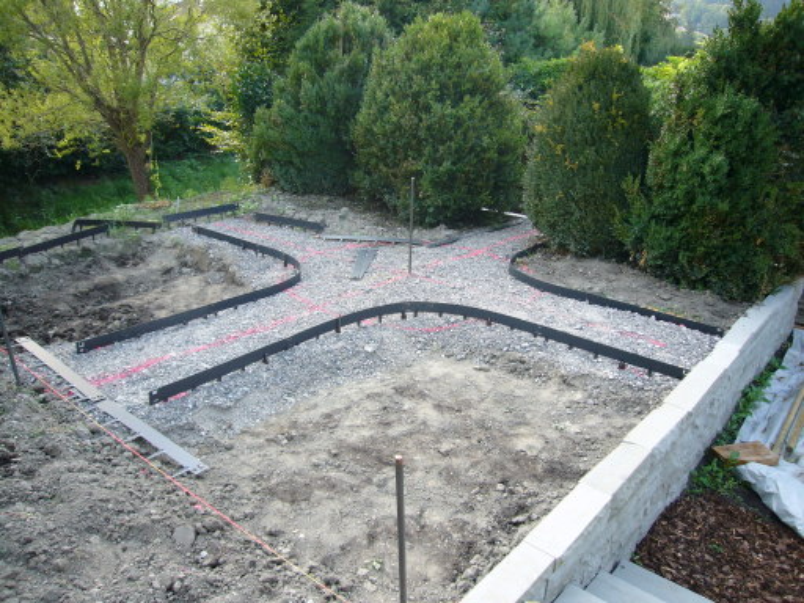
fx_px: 650
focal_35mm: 28
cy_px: 302
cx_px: 402
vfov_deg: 49.7
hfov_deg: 63.4
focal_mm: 4.6
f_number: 2.8
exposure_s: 1/100
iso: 80
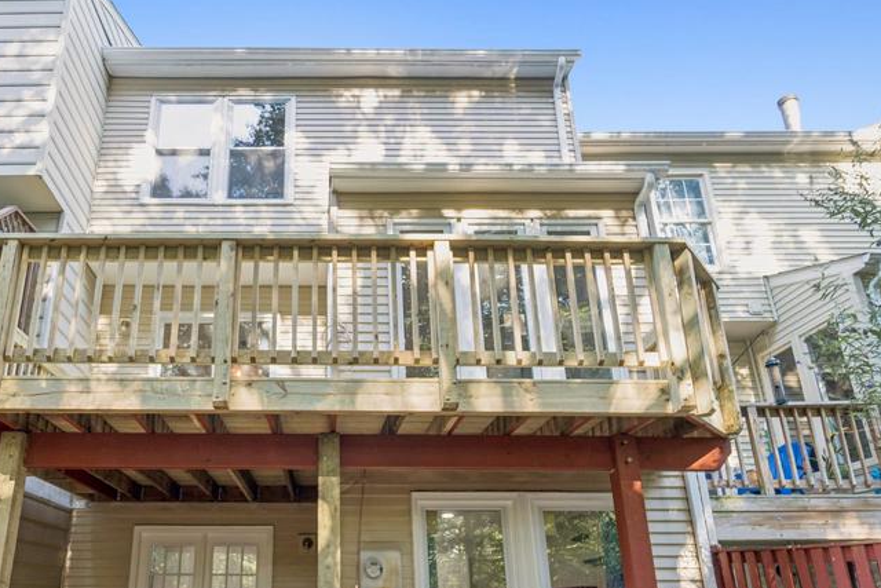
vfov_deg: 51.6
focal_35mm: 24
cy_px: 418
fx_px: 587
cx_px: 333
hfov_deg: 72.6
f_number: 5
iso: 200
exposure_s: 1/30
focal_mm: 10
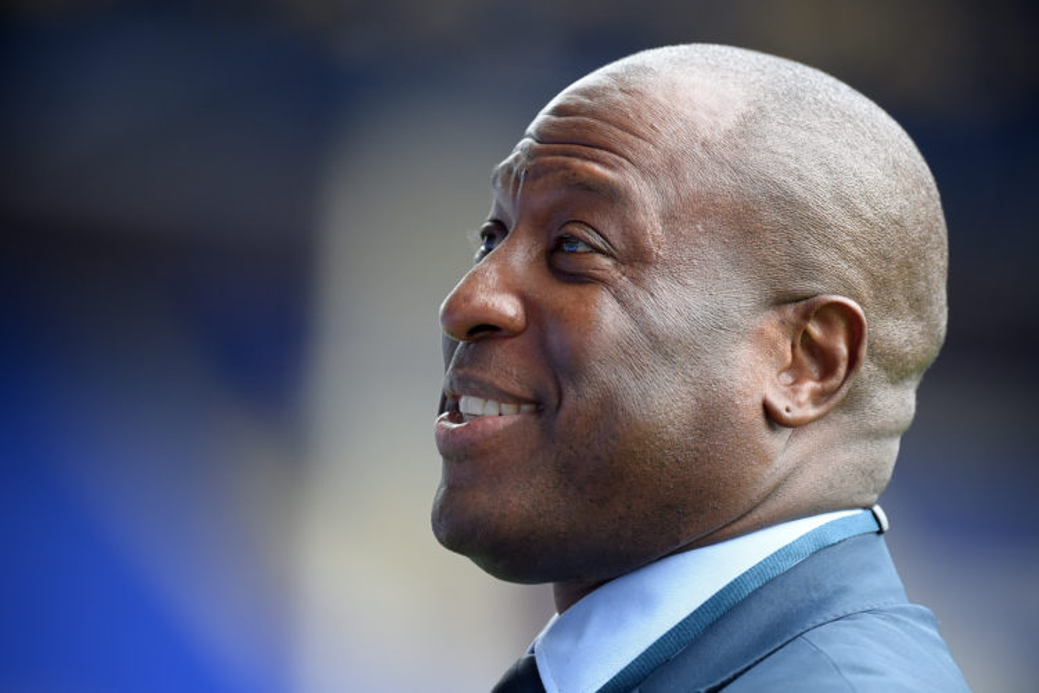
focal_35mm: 400
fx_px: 11544
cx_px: 520
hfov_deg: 5.2
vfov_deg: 3.4
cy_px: 346
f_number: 4.5
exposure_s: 1/1600
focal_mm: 400
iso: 2500
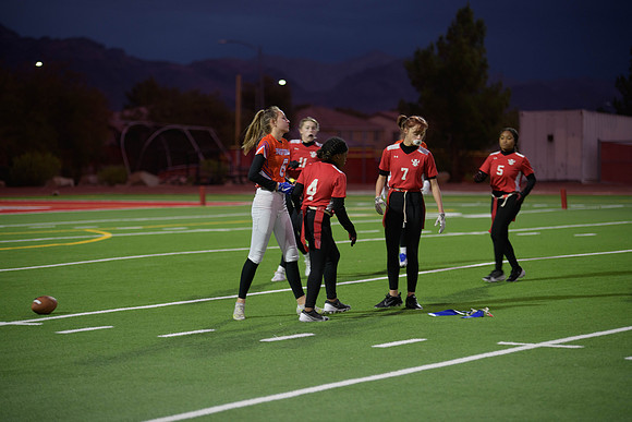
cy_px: 211
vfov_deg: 10.6
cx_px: 316
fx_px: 2283
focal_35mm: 130
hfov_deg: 15.8
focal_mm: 130
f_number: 2.8
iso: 640
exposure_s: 1/200
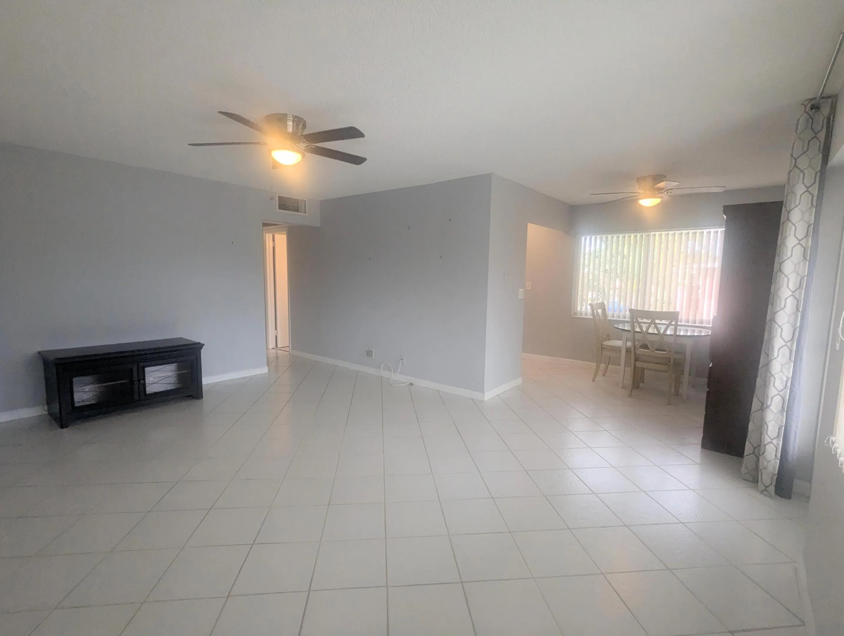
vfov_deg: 78.2
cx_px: 422
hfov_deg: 94.4
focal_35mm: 16
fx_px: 391
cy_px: 318
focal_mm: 2.35
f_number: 2.2
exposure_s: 1/241
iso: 134
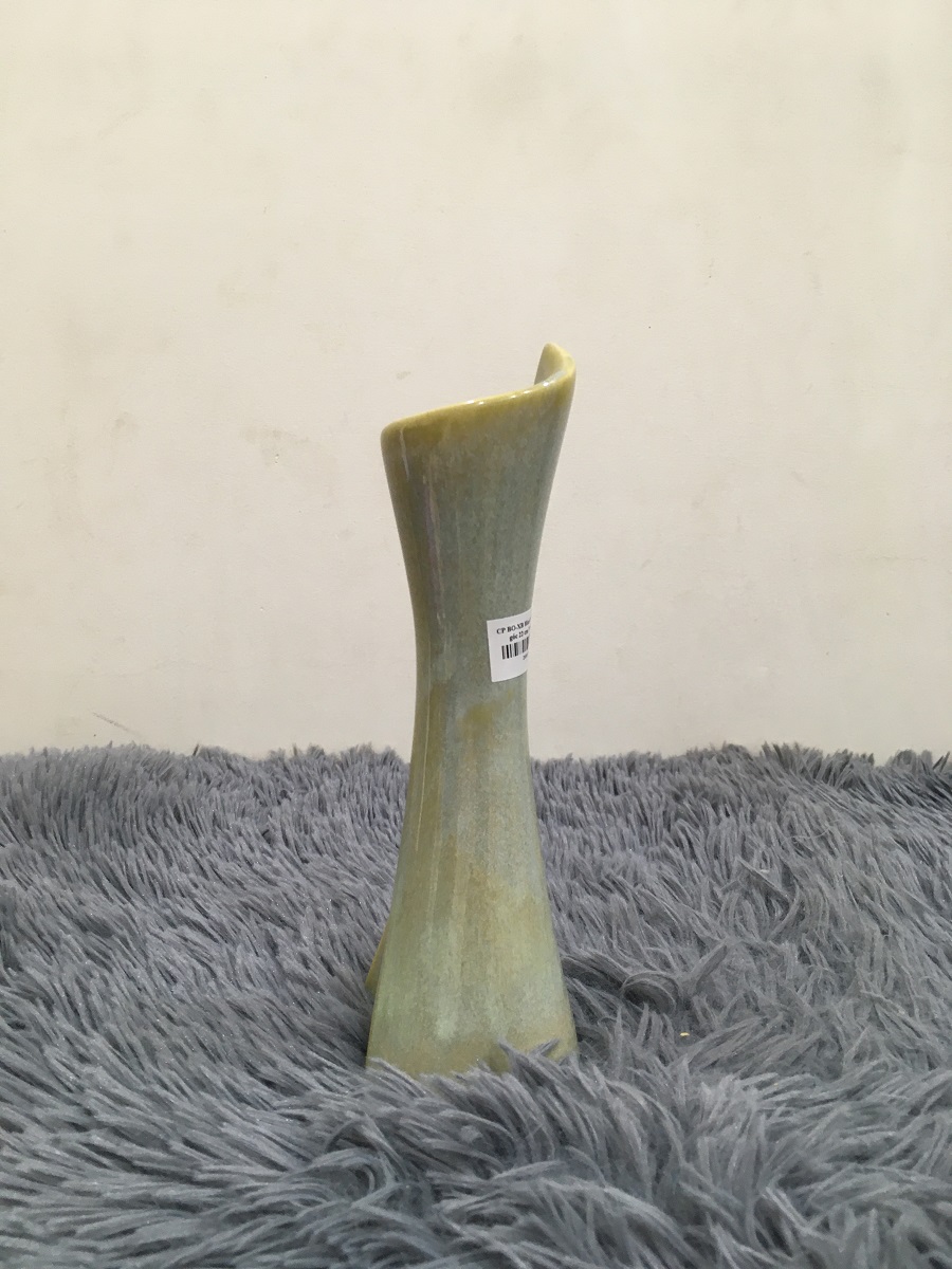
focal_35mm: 29
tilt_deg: -9.1
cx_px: 476
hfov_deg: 48.2
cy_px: 634
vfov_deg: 61.7
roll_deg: -0.9
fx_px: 1063
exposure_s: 1/33
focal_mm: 4.15
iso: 80
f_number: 2.2
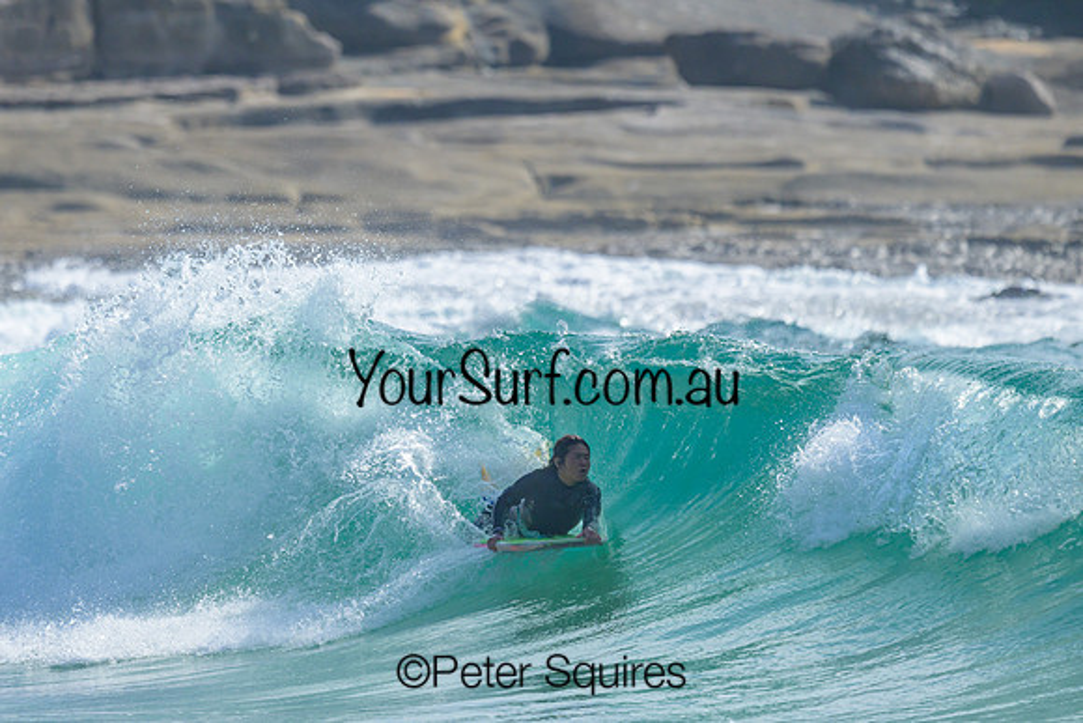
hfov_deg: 1.9
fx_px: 33083
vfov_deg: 1.3
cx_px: 339
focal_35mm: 1099
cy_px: 226
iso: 220
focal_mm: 800
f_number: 6.3
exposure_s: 1/2000
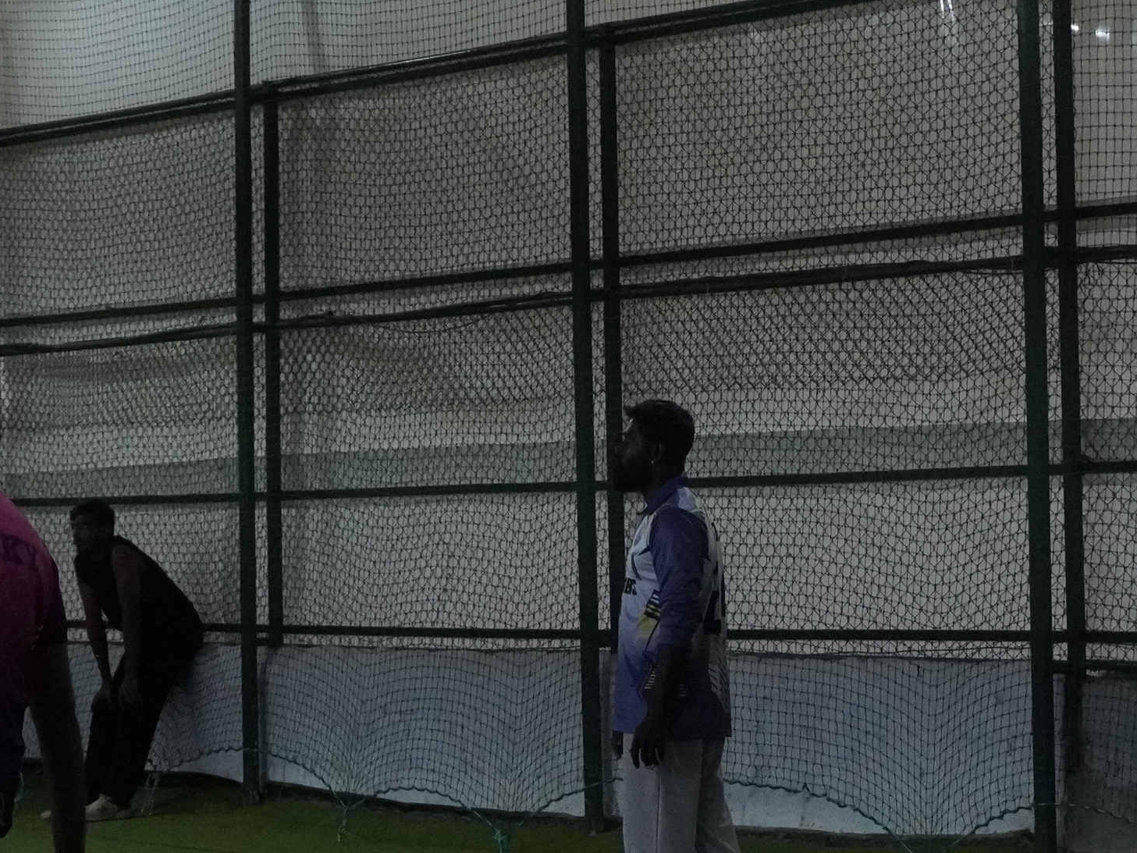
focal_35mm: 155
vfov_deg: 9.5
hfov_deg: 12.7
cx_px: 474
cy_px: 497
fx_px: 5105
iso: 3200
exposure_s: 1/1000
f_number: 5.6
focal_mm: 37
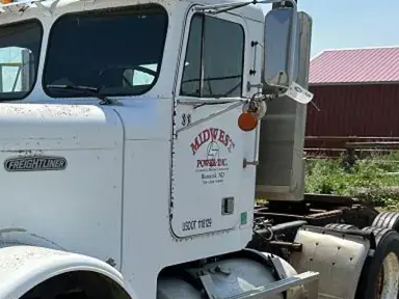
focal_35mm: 60
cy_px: 247
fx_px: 692
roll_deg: -1.4
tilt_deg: -5.5
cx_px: 63
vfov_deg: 24.0
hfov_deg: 31.1
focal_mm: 6.86
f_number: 1.78
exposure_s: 1/5525
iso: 80
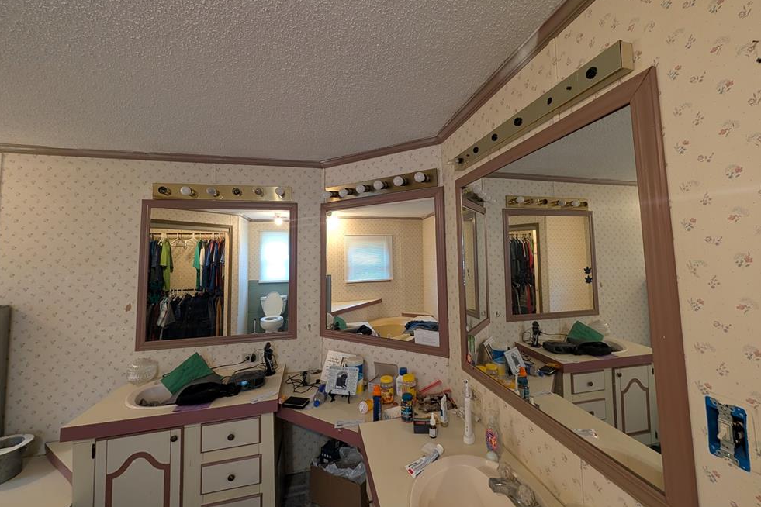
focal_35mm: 13
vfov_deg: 85.2
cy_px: 230
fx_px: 275
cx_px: 392
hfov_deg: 108.3
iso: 179
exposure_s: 1/60
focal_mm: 2.02
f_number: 1.7
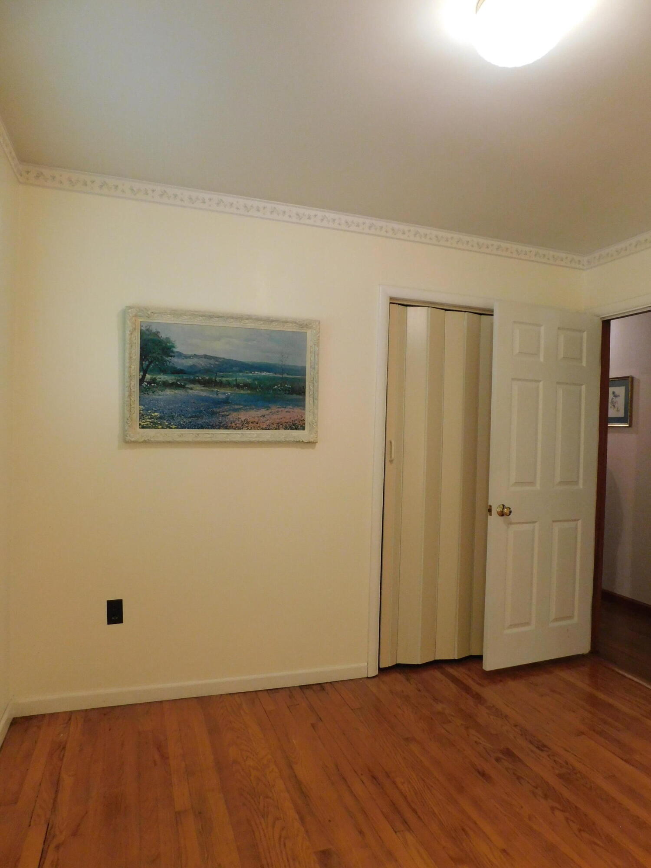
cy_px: 434
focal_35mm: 23
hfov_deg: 58.9
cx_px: 326
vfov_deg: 73.9
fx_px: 577
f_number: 3
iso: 400
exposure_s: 1/30
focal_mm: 4
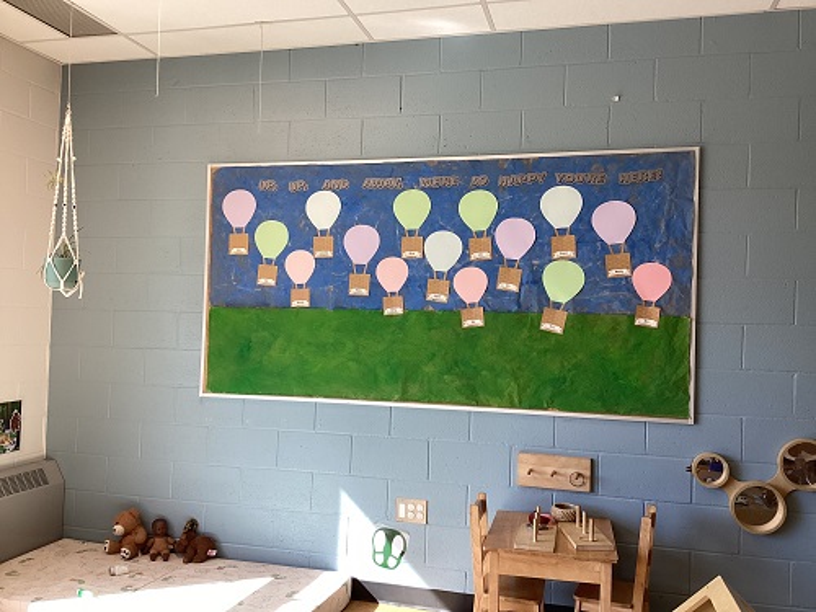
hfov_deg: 58.4
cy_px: 306
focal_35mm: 31
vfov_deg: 45.4
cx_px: 408
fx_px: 731
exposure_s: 1/120
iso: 100
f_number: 2.4
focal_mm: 3.3
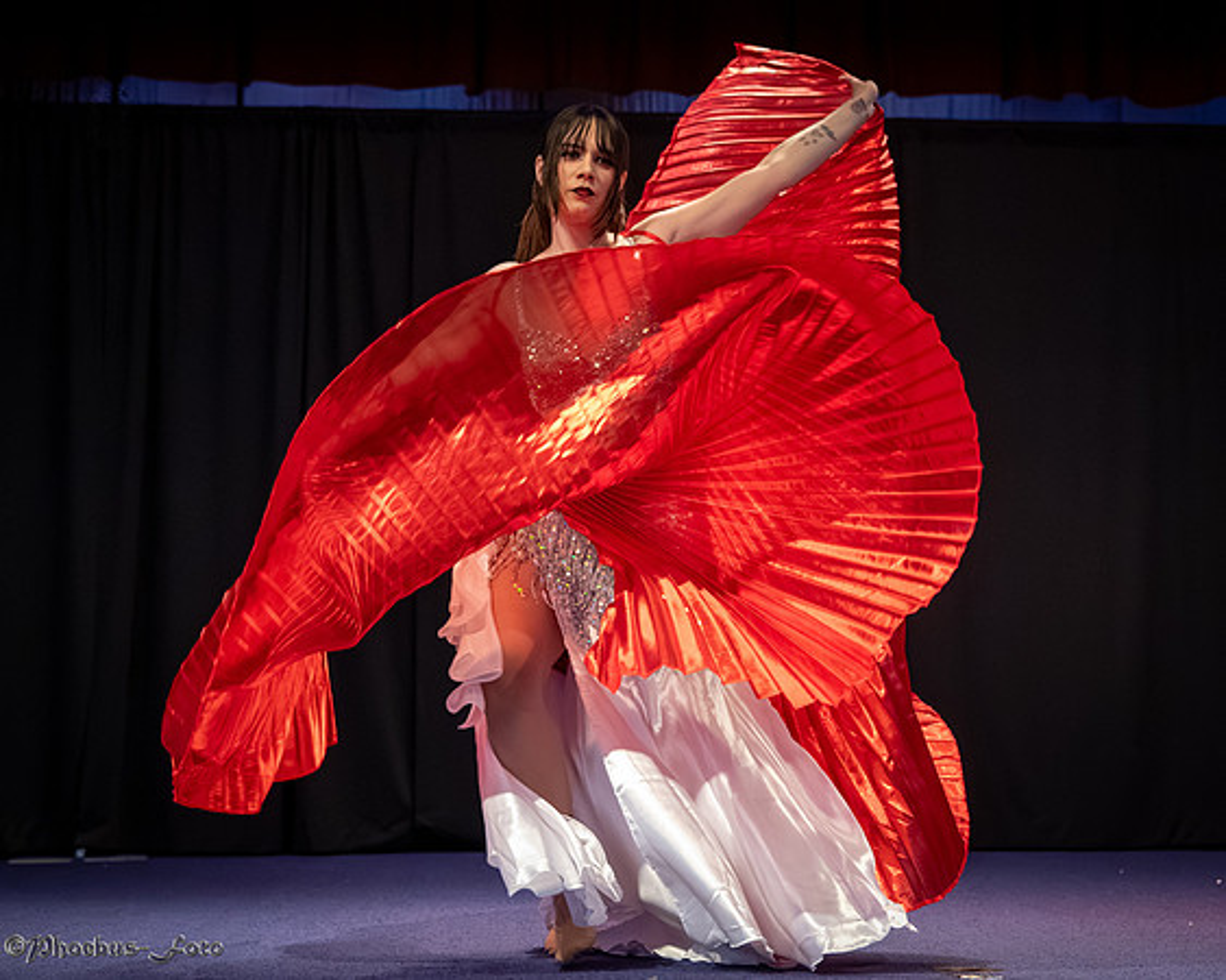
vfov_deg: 21.7
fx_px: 2546
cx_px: 710
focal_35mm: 70
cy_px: 368
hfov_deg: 27.0
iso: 12800
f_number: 4
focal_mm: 48
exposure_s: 1/400
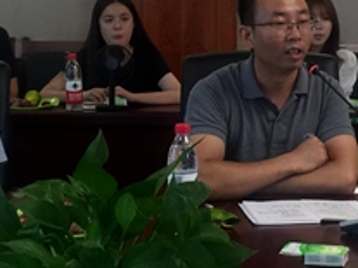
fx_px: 1013
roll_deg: -1.9
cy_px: 32
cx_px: 240
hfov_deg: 20.0
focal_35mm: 98
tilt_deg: -2.0
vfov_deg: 14.9
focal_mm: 4.15
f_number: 2.2
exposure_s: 1/17
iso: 80
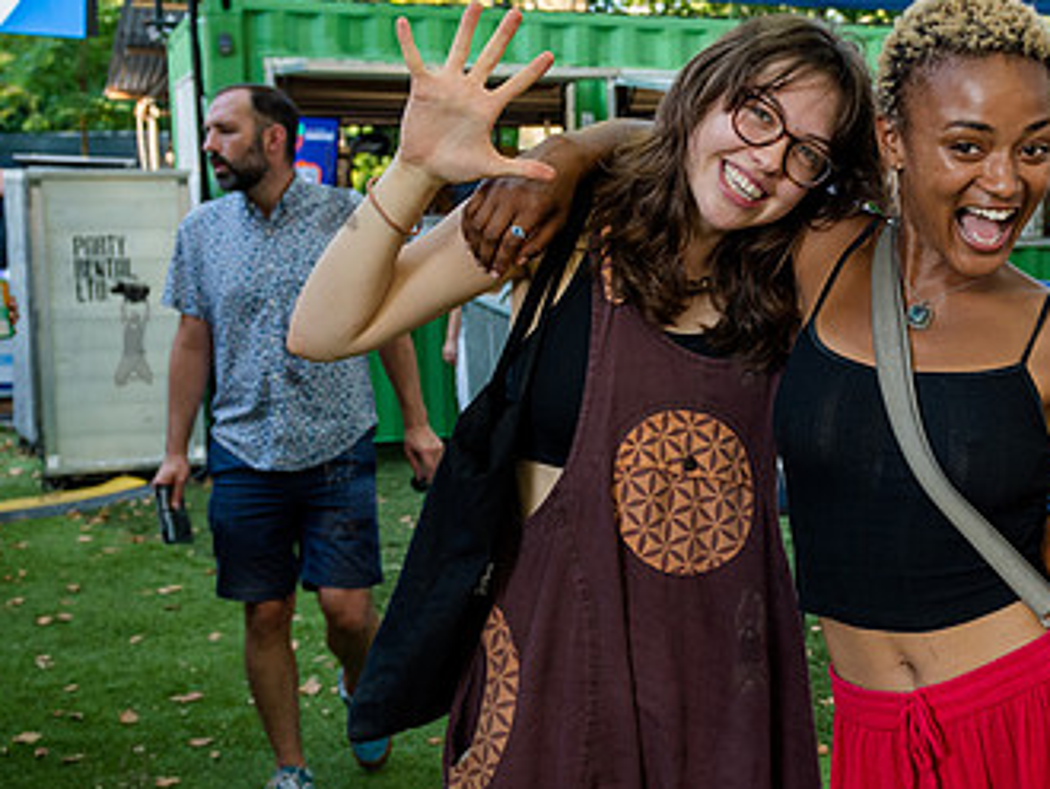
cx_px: 839
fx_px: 1639
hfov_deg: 34.4
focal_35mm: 54
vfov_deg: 27.1
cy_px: 408
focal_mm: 24
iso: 400
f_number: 3.5
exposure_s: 1/160
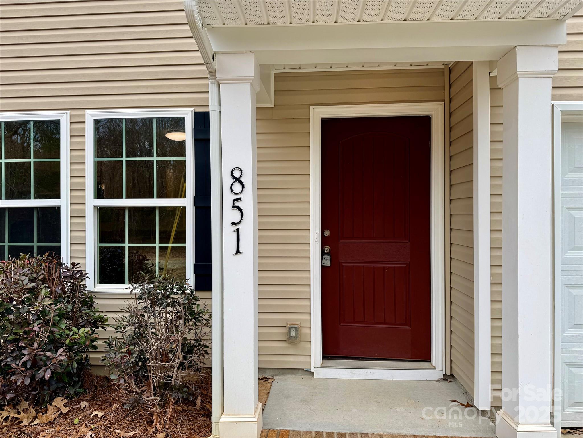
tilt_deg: +0.3
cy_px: 219
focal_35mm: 24
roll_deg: +0.2
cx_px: 292
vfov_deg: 56.8
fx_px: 404
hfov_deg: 71.6
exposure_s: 1/589
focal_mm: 6.76
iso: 80
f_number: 1.78
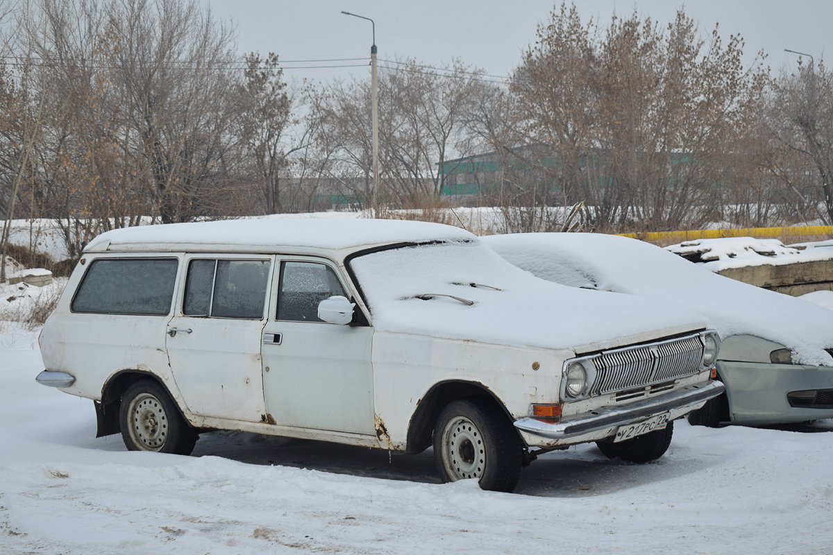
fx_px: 1388
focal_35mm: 60
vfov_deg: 22.6
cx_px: 416
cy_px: 278
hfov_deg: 33.4
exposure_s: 1/640
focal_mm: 40
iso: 200
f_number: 5.6
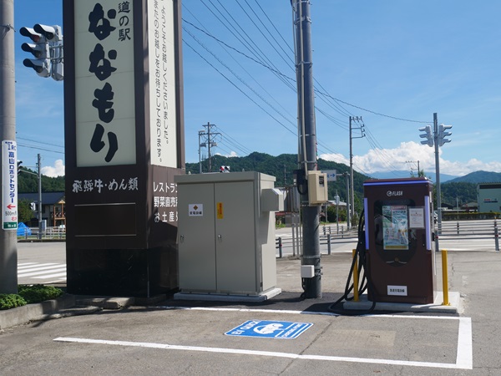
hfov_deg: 51.4
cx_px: 250
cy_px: 188
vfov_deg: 39.7
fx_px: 521
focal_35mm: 36
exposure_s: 1/400
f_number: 9
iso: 200
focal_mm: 18
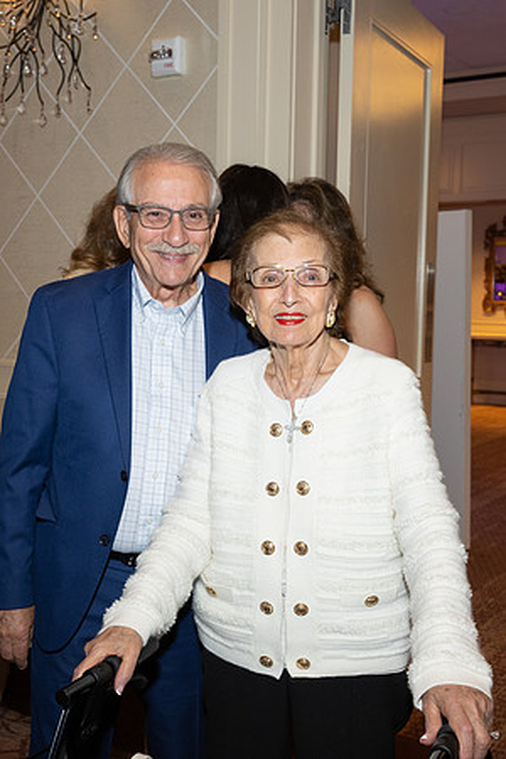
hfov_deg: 30.8
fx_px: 917
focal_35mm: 44
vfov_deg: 45.0
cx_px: 277
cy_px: 380
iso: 800
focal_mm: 29
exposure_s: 1/100
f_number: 5.6
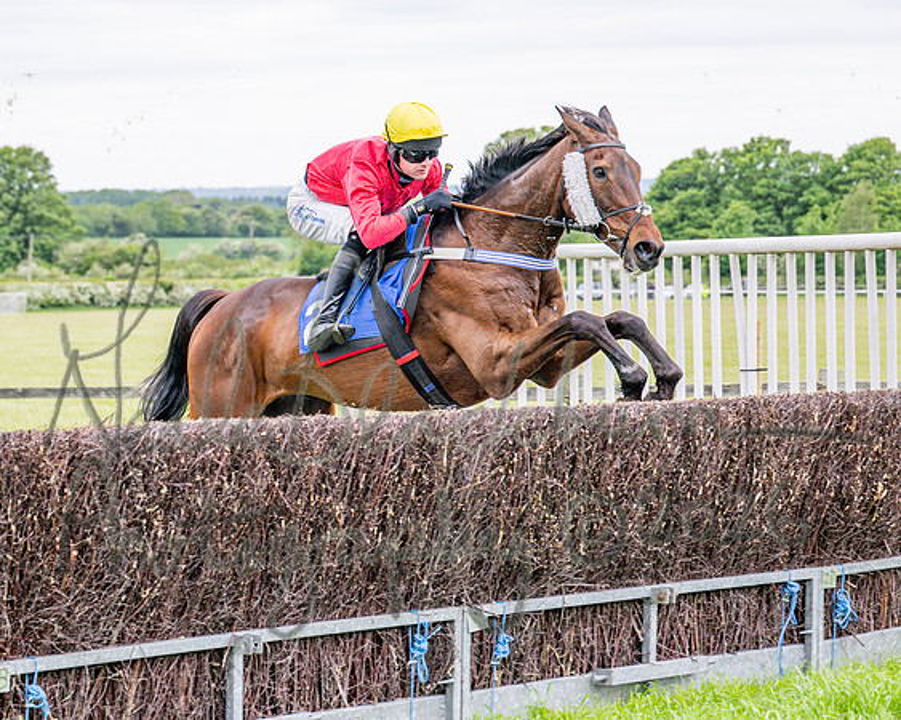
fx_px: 3048
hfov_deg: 16.8
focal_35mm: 114
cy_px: 279
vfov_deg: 13.5
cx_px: 378
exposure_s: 1/1600
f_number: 4
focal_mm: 70
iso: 400
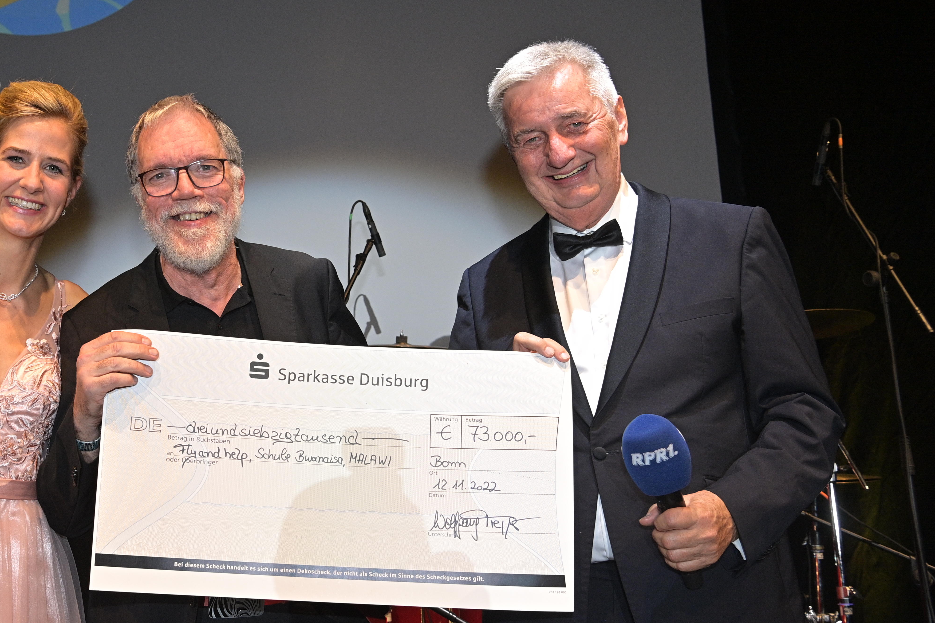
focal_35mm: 49
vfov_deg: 27.5
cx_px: 292
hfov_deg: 39.7
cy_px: 352
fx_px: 1272
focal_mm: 35
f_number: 7.1
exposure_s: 1/200
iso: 1600
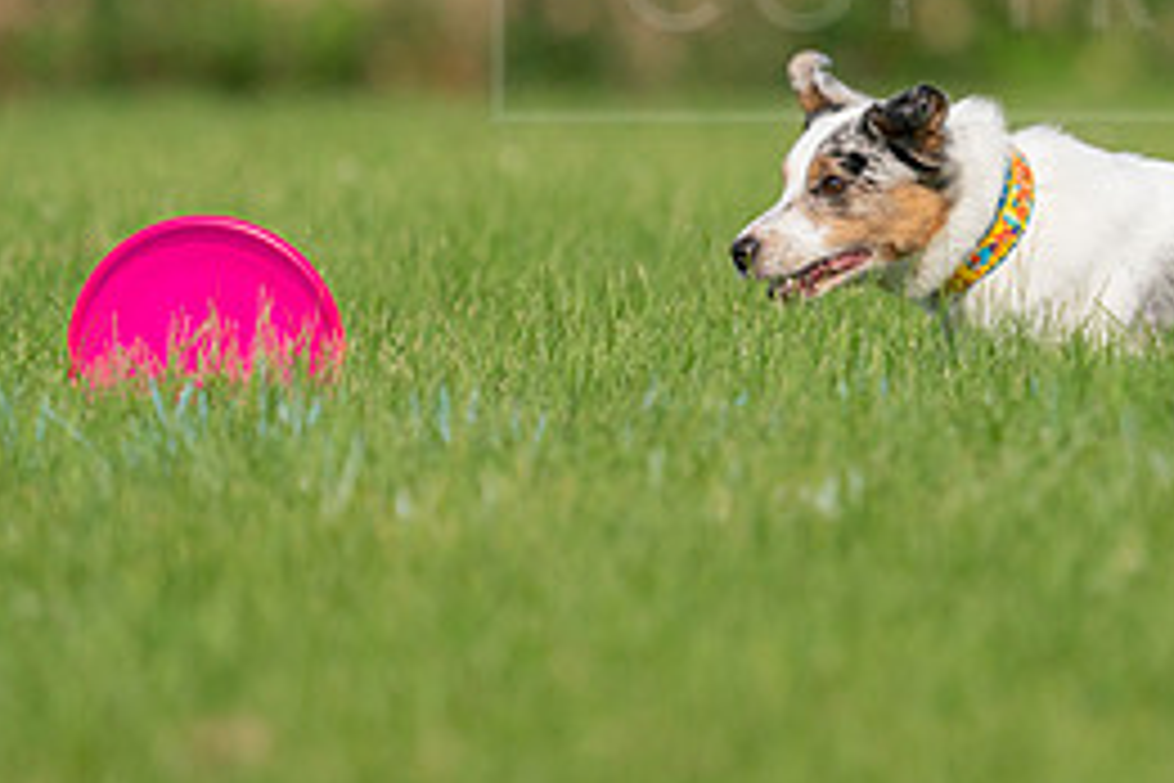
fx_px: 31989
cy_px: 52
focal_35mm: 981
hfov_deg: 2.1
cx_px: 922
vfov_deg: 1.4
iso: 800
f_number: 6.3
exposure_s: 1/4000
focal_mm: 441
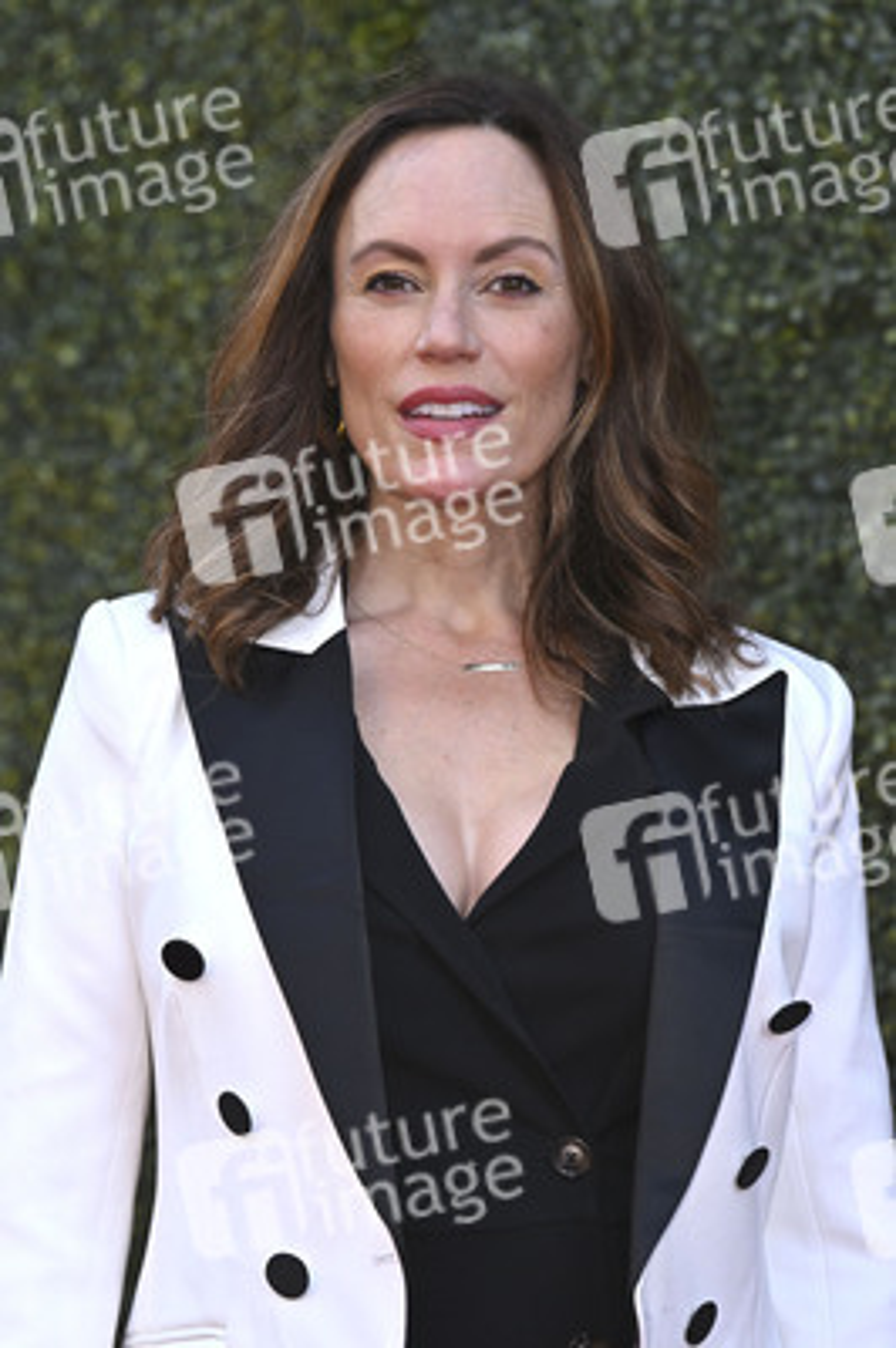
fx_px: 4787
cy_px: 674
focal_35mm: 128
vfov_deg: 16.0
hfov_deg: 10.7
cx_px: 448
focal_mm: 128
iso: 800
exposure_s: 1/250
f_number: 5.6
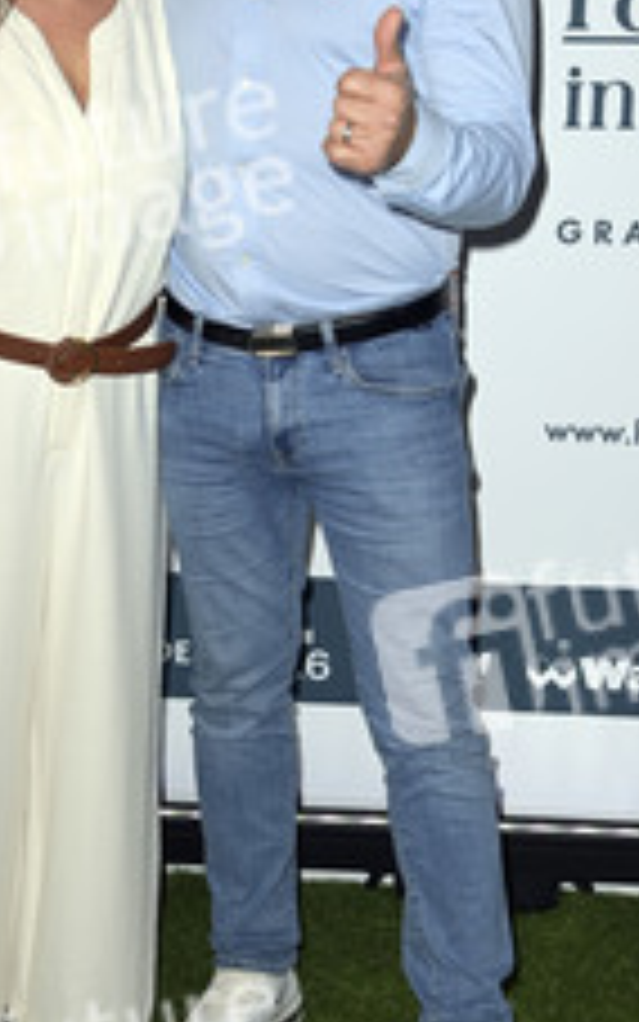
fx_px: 2395
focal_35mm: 86
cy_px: 414
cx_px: 194
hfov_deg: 15.2
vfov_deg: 24.0
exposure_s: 1/250
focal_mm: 48
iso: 640
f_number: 6.3
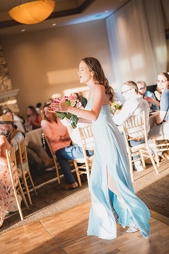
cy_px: 127
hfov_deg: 27.0
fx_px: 352
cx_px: 84
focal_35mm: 50
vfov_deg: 39.6
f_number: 1.4
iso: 1250
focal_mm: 50
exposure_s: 1/800
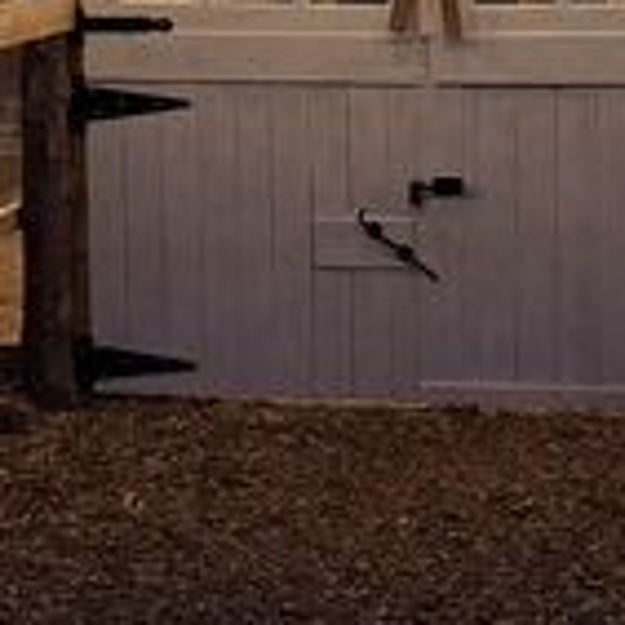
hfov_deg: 17.6
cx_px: 479
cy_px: 62
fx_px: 2002
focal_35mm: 98
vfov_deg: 17.5
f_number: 1.6
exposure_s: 1/30
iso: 800
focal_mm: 5.96
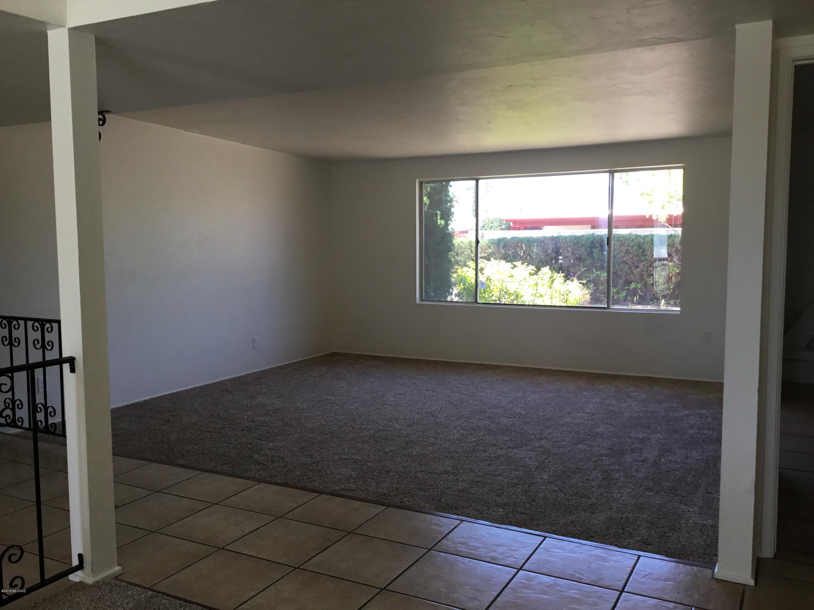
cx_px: 407
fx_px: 729
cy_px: 305
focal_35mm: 31
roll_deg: +0.2
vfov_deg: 45.4
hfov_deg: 58.4
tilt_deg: -5.1
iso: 50
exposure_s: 1/120
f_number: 2.4
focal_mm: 3.3
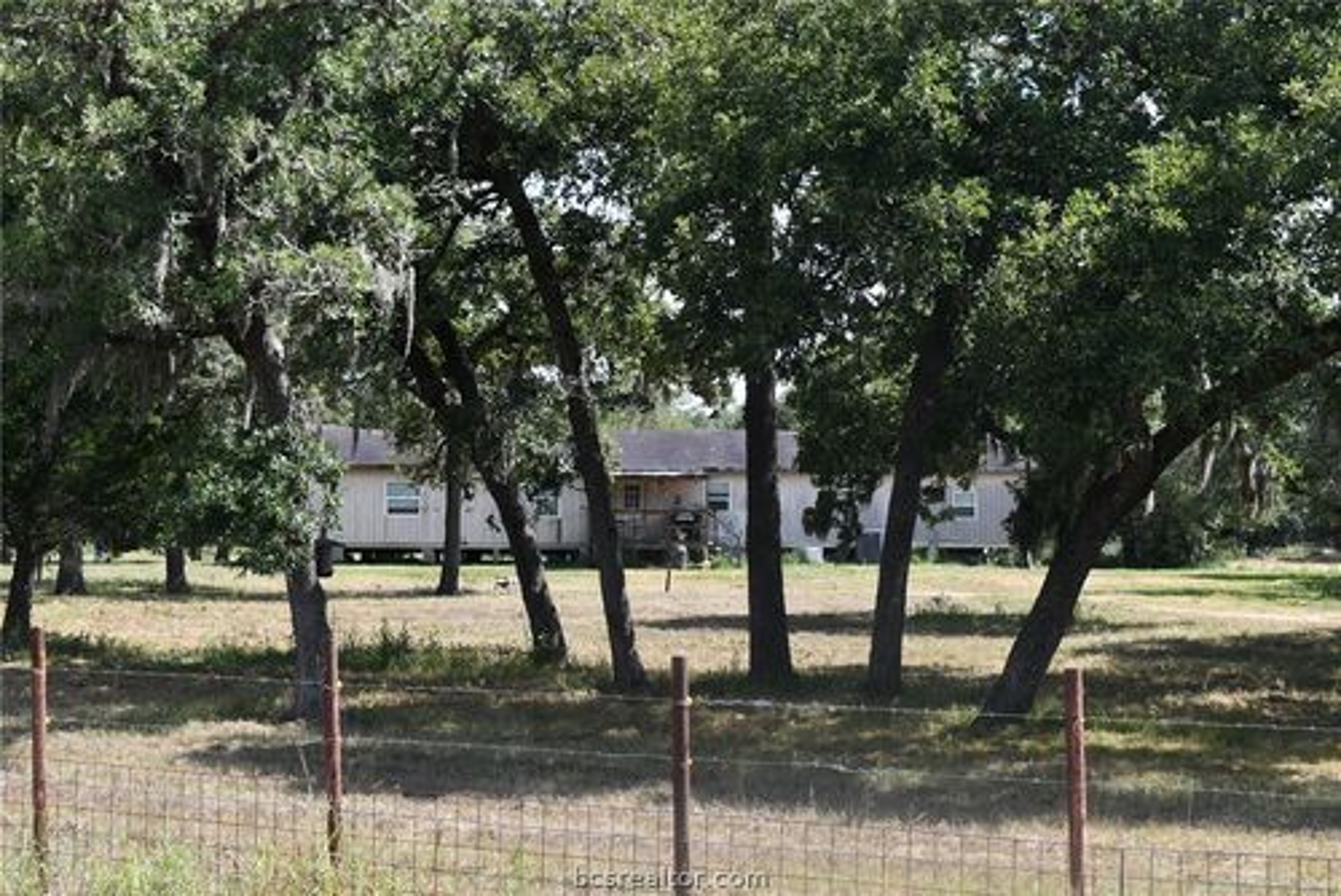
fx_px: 2385
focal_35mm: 64
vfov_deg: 21.3
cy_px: 448
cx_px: 670
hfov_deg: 31.4
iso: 160
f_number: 8
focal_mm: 32
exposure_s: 1/250
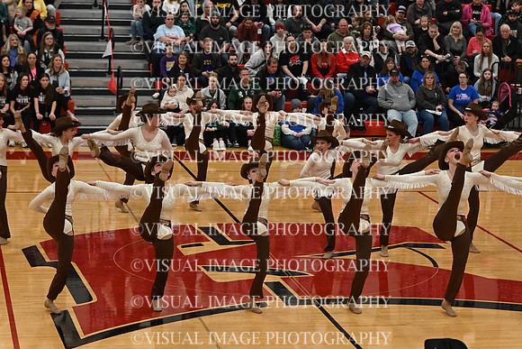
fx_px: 1523
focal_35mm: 105
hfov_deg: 19.5
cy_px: 174
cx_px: 261
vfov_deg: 13.0
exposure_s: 1/400
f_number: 4
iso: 3200
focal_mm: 70
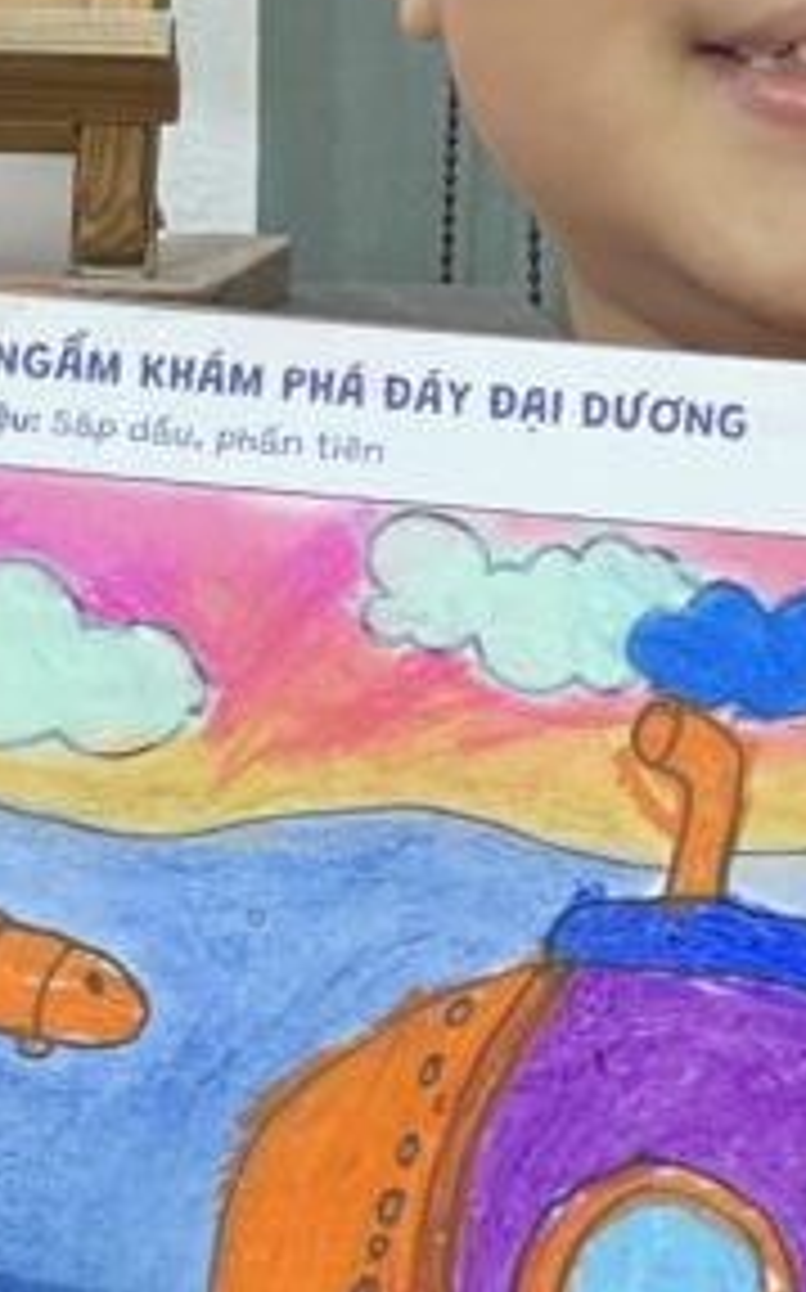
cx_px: 856
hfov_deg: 6.8
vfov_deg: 10.9
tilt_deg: -7.0
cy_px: 738
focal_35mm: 192
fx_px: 6758
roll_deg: -0.9
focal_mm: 6
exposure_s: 1/100
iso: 125
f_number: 2
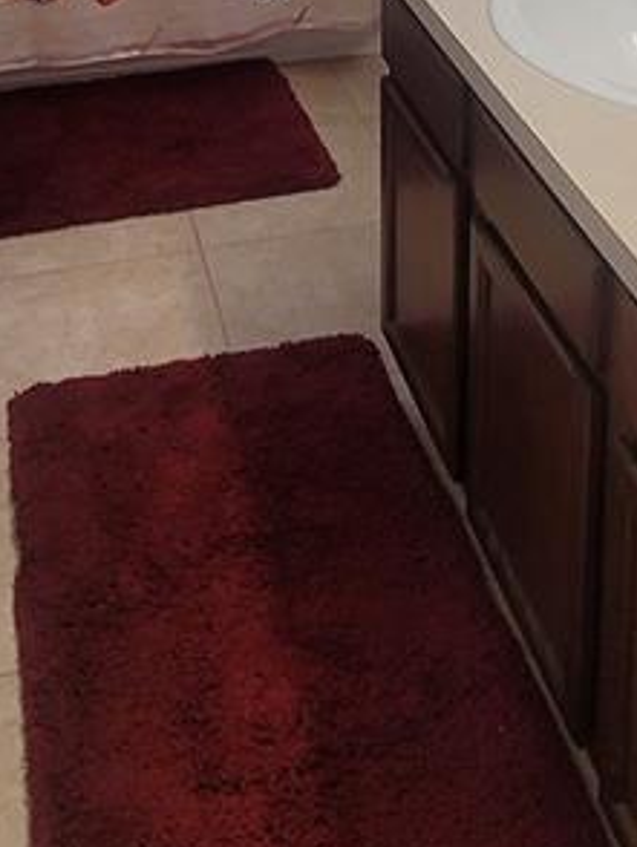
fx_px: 1299
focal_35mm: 53
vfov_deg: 29.0
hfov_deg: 27.6
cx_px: 297
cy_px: -268
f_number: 2.2
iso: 100
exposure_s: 1/60
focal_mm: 2.2
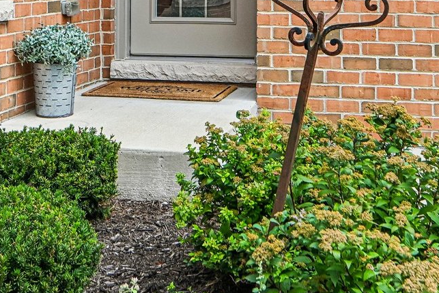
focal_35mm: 68
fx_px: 829
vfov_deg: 19.2
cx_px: 234
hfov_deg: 29.6
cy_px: -33
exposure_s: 1/125
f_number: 13
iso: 400
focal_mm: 27
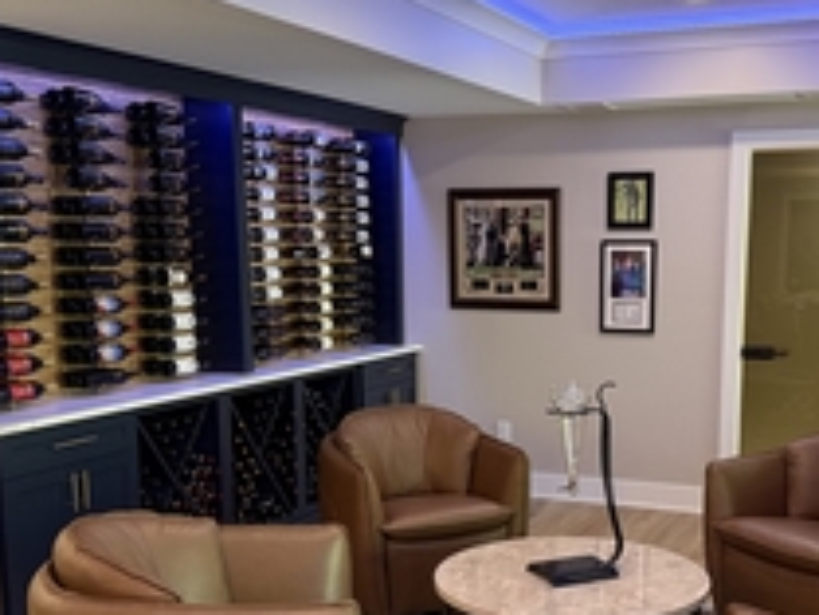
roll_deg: +0.0
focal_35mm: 46
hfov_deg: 40.9
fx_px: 1089
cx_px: 521
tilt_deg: -9.2
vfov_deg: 31.3
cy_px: 415
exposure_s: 1/41
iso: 250
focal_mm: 6.76
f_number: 1.78
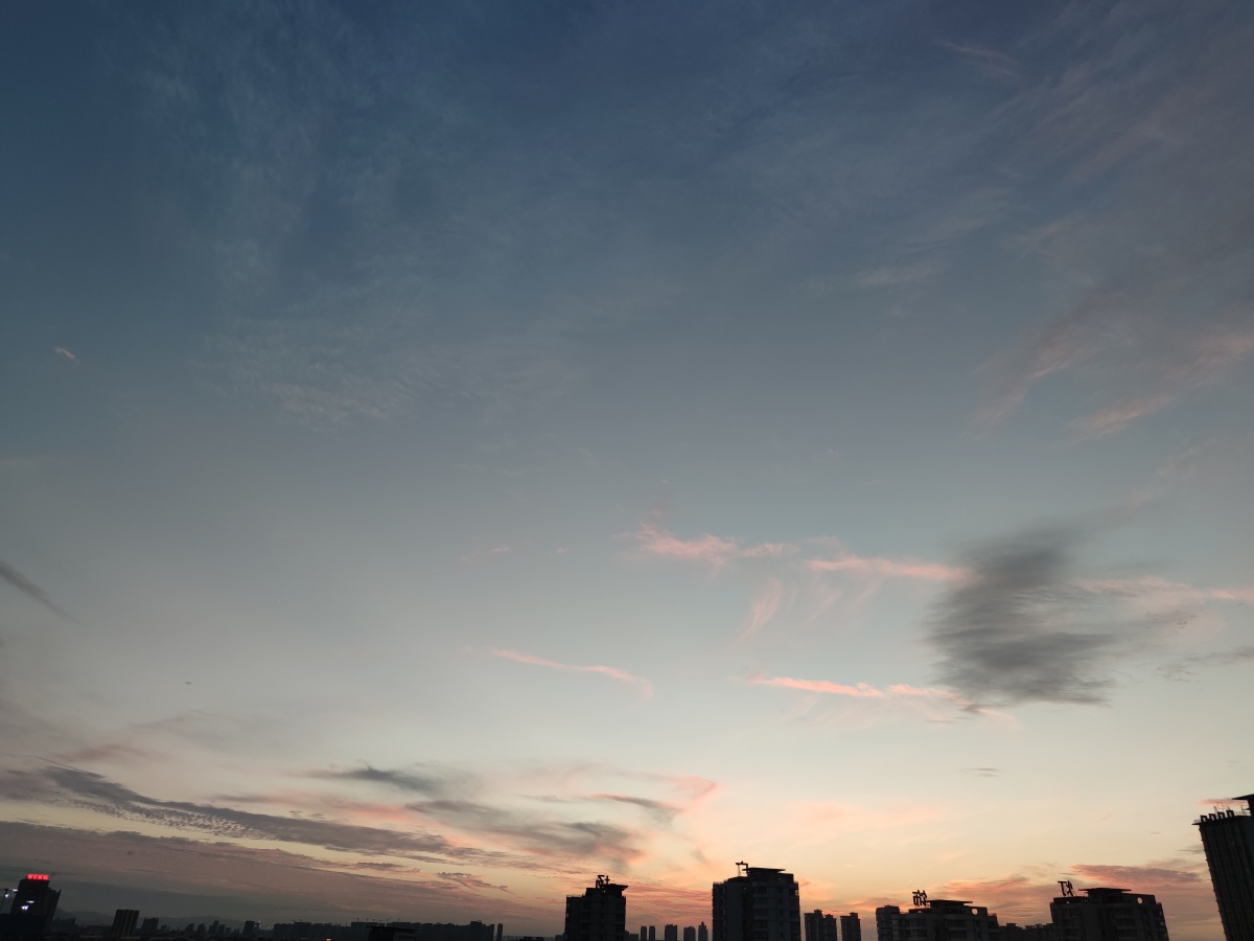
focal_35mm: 24
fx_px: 869
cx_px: 627
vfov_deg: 56.8
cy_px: 470
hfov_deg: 71.6
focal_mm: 6.72
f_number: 1.69
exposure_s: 1/100
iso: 87
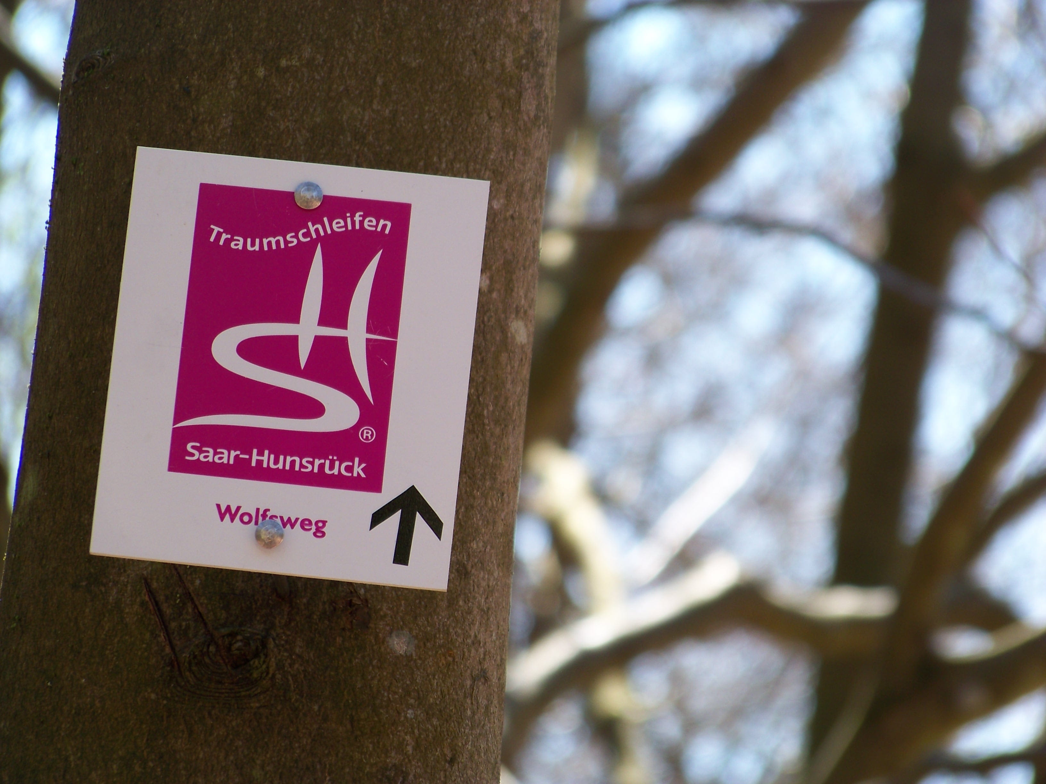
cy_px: 392
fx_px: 9972
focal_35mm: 330
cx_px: 523
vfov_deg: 4.5
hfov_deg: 6.0
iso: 64
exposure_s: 1/160
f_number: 4
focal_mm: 54.9
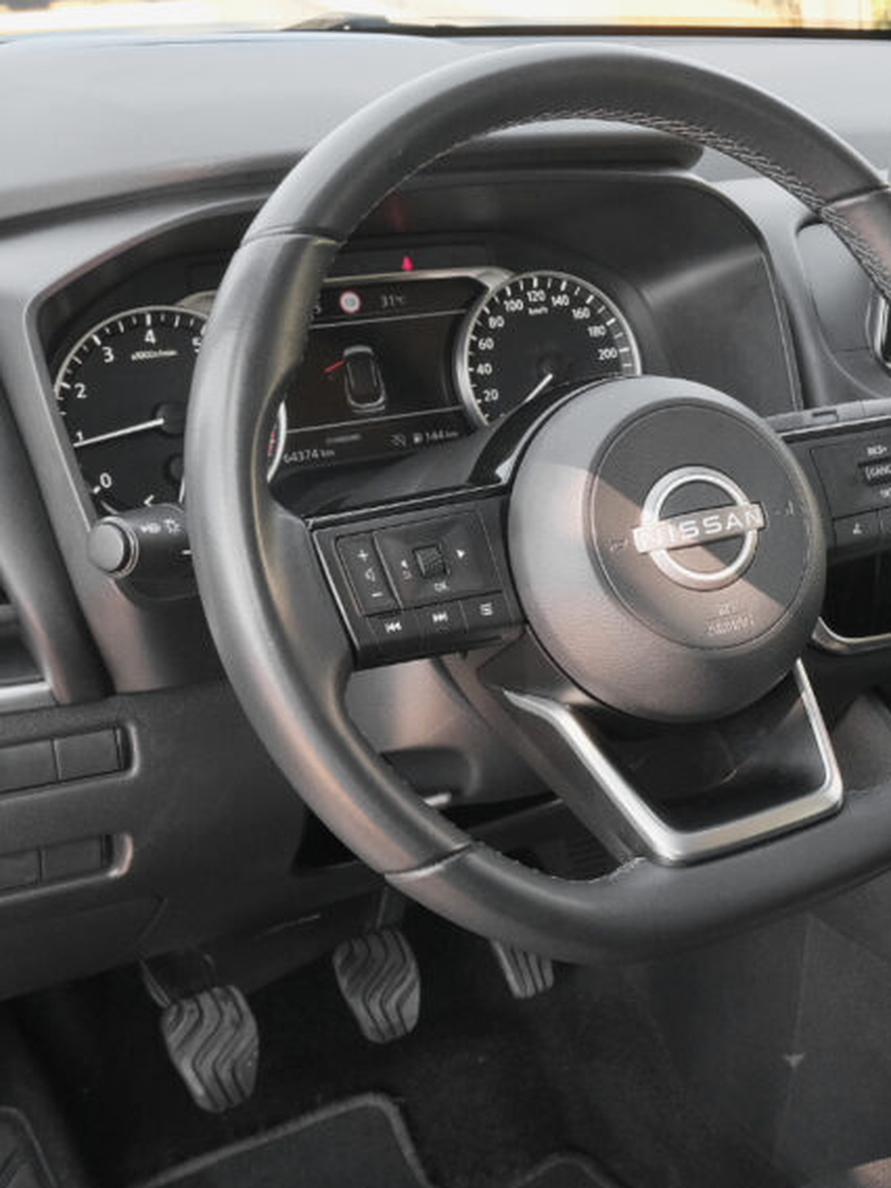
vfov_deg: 36.8
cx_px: 920
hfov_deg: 26.3
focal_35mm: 52
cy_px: 595
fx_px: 1785
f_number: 9
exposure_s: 1/80
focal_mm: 20.3
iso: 2000
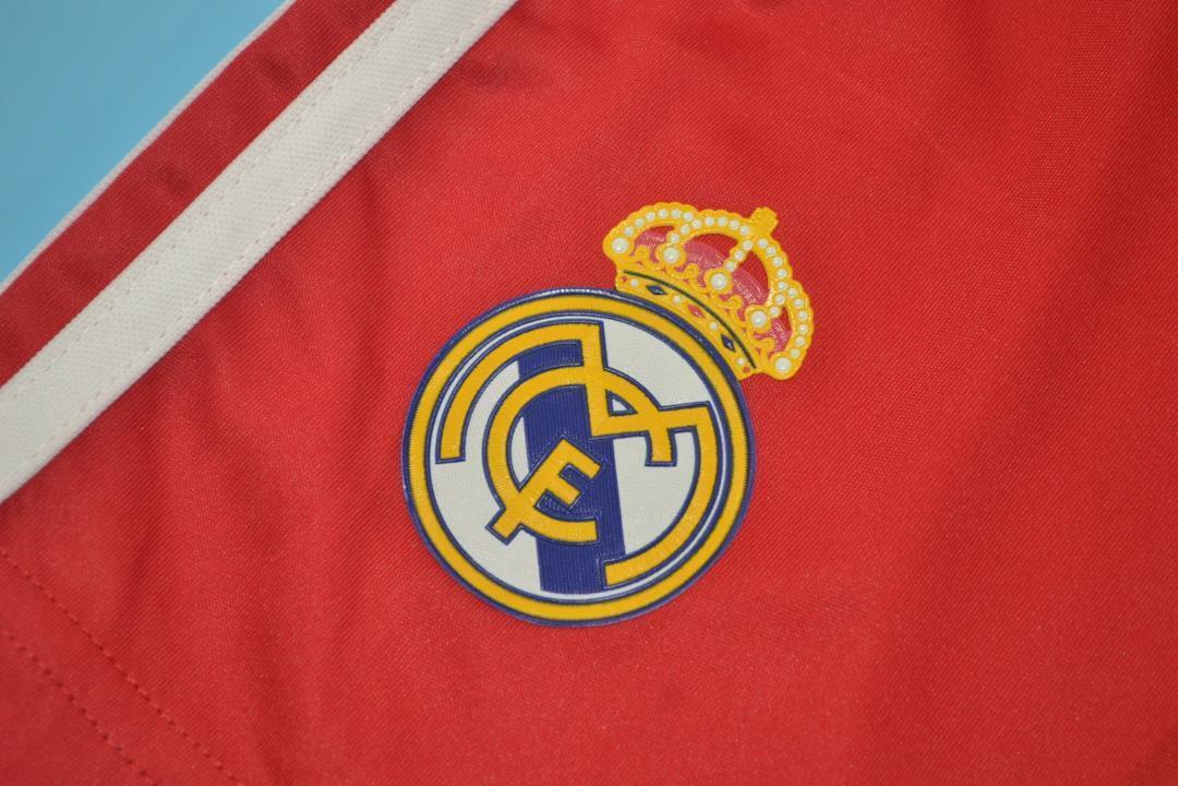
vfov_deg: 18.9
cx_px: 589
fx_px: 2356
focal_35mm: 72
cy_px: 393
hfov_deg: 28.1
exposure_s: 1/100
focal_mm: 48
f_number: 5.6
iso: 200
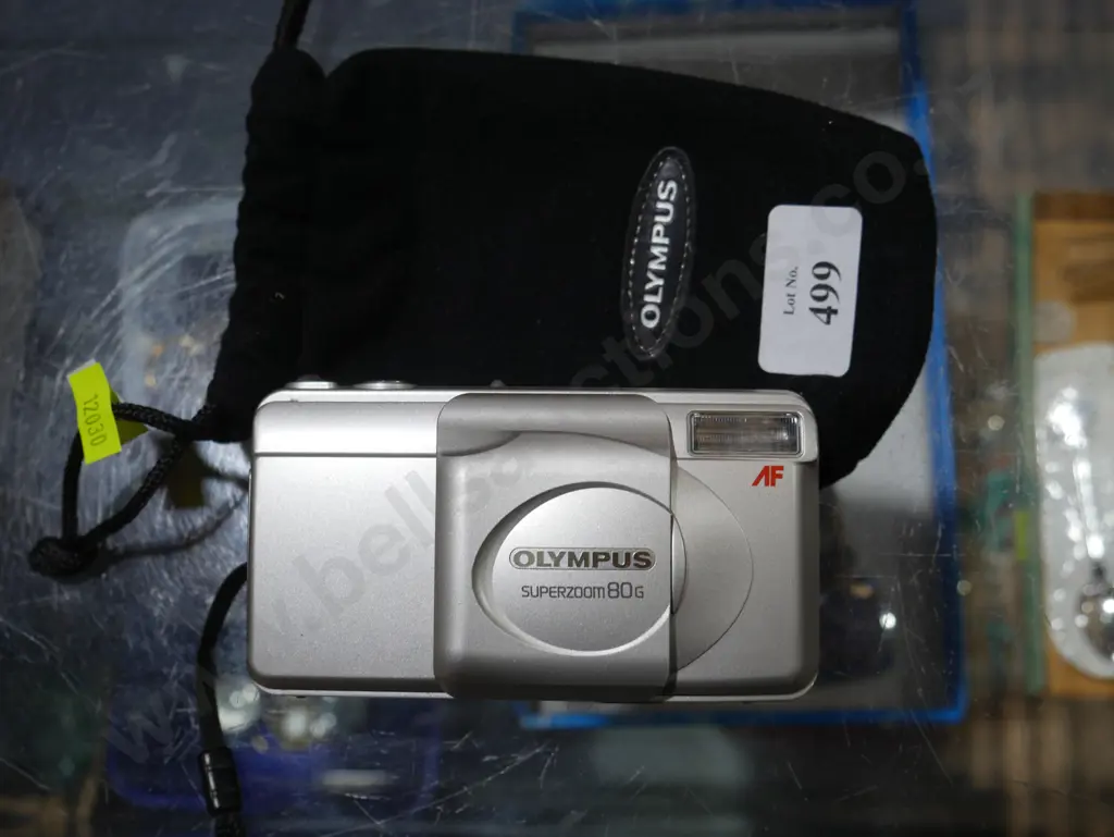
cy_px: 418
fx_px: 1352
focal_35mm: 42
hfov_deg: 44.8
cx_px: 557
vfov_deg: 34.4
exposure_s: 1/100
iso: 200
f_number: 4.6
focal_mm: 21
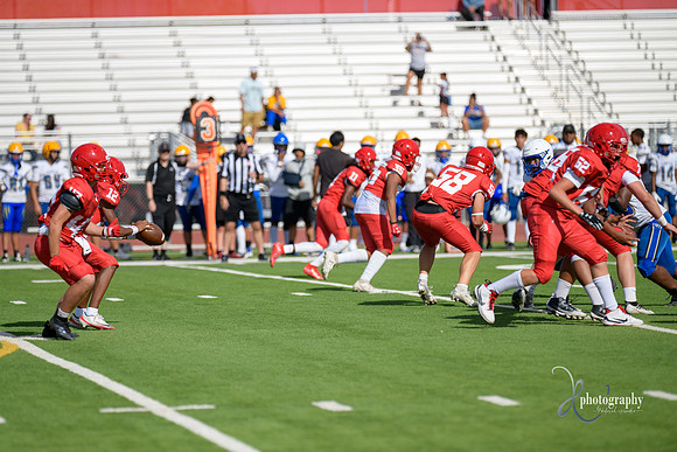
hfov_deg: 9.8
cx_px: 338
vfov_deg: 6.5
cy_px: 226
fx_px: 3950
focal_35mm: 210
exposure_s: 1/3200
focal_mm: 210
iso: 200
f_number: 2.8
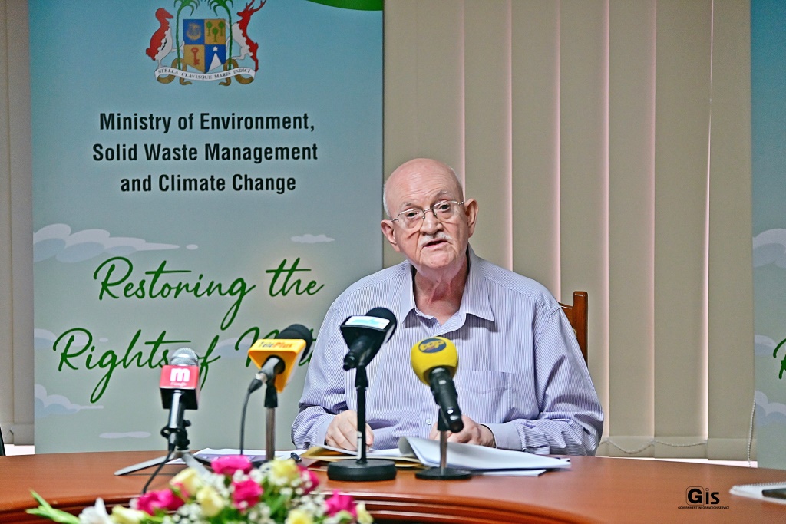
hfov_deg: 14.7
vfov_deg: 9.8
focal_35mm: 140
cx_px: 393
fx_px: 3057
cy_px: 262
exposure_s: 1/200
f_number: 3.5
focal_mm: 140
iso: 2500
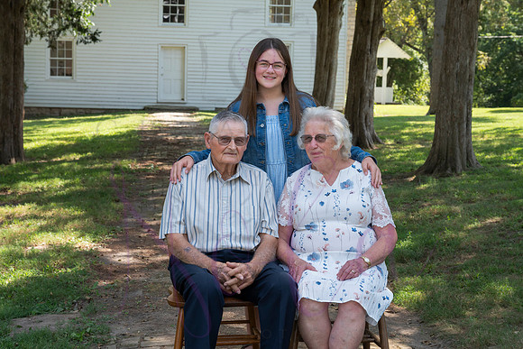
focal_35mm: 67
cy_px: 174
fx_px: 974
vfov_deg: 20.3
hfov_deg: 30.1
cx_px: 262
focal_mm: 67
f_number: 8
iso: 400
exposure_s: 1/160
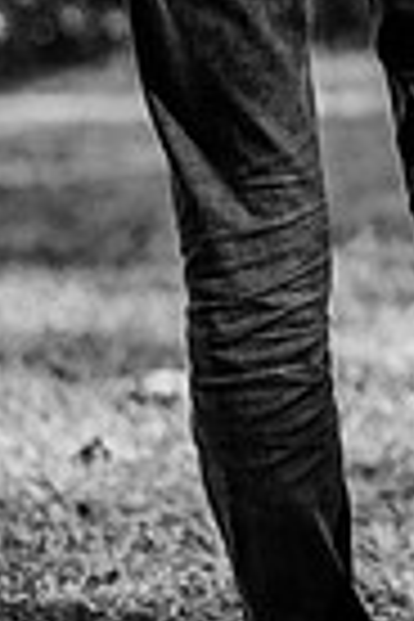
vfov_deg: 12.4
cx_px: 626
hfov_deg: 8.2
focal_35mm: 163
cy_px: -94
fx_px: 2812
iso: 160
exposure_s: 1/1000
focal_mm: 50
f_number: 2
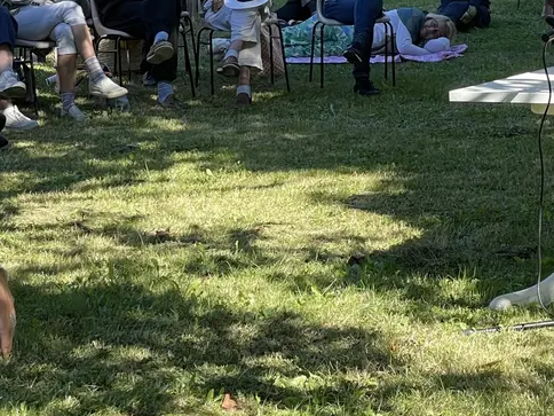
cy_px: 69
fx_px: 2065
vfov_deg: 11.4
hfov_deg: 15.3
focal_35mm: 129
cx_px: 274
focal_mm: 6
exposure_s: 1/305
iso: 25
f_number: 2
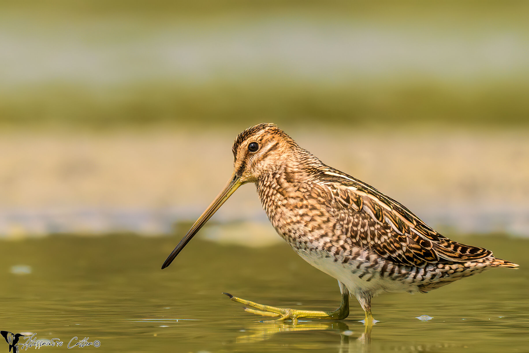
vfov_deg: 1.6
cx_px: 264
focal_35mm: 840
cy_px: 176
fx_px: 12342
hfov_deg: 2.5
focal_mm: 560
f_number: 11
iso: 1600
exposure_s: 1/2000
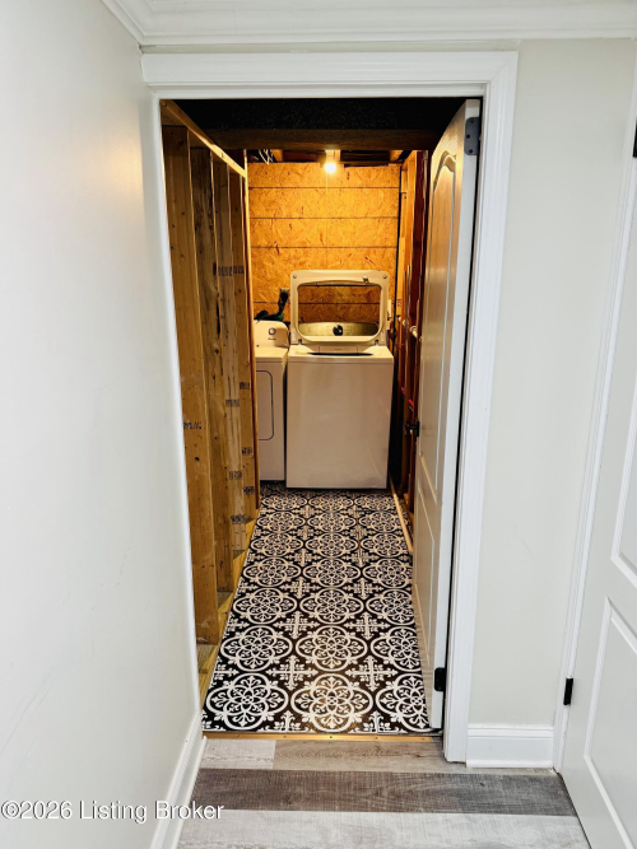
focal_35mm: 24
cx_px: 318
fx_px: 589
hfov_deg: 56.8
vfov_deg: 71.6
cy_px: 424
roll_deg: +0.3
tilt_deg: -16.1
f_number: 1.78
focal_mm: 6.76
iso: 125
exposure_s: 1/60
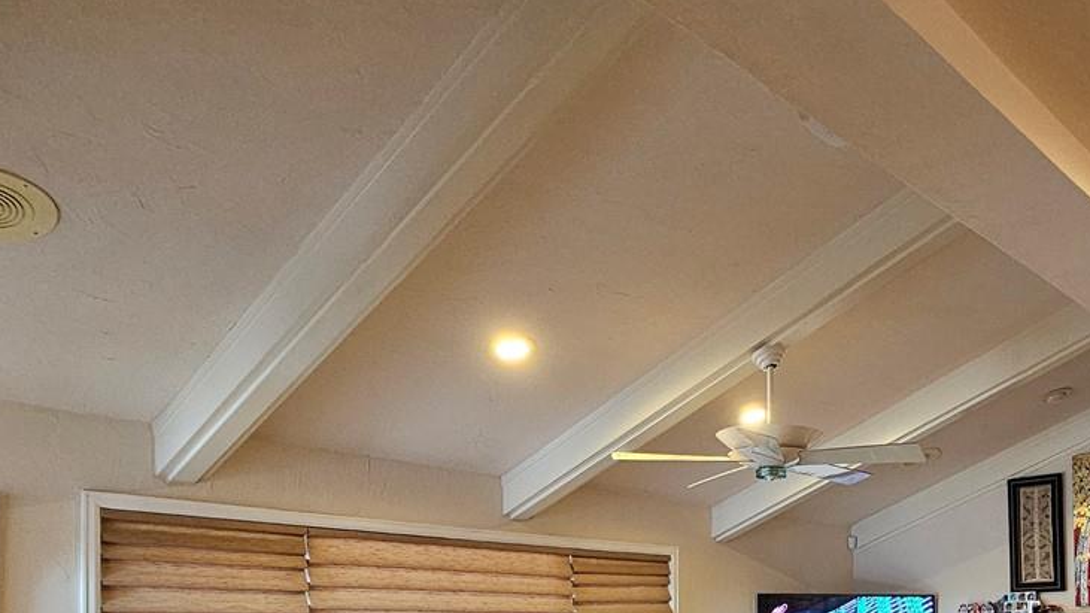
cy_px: 626
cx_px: 811
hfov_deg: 59.4
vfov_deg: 34.1
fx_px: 896
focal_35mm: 31
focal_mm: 2.2
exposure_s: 1/40
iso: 320
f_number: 2.2
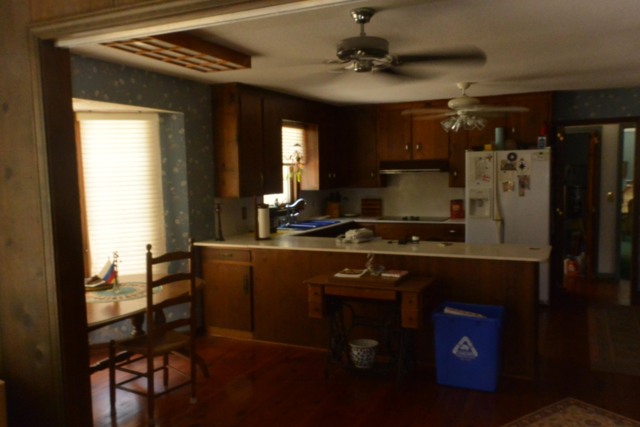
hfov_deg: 60.3
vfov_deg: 42.3
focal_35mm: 31
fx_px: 551
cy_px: 214
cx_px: 320
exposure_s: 1/15
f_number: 3.8
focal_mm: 11.8
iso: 800
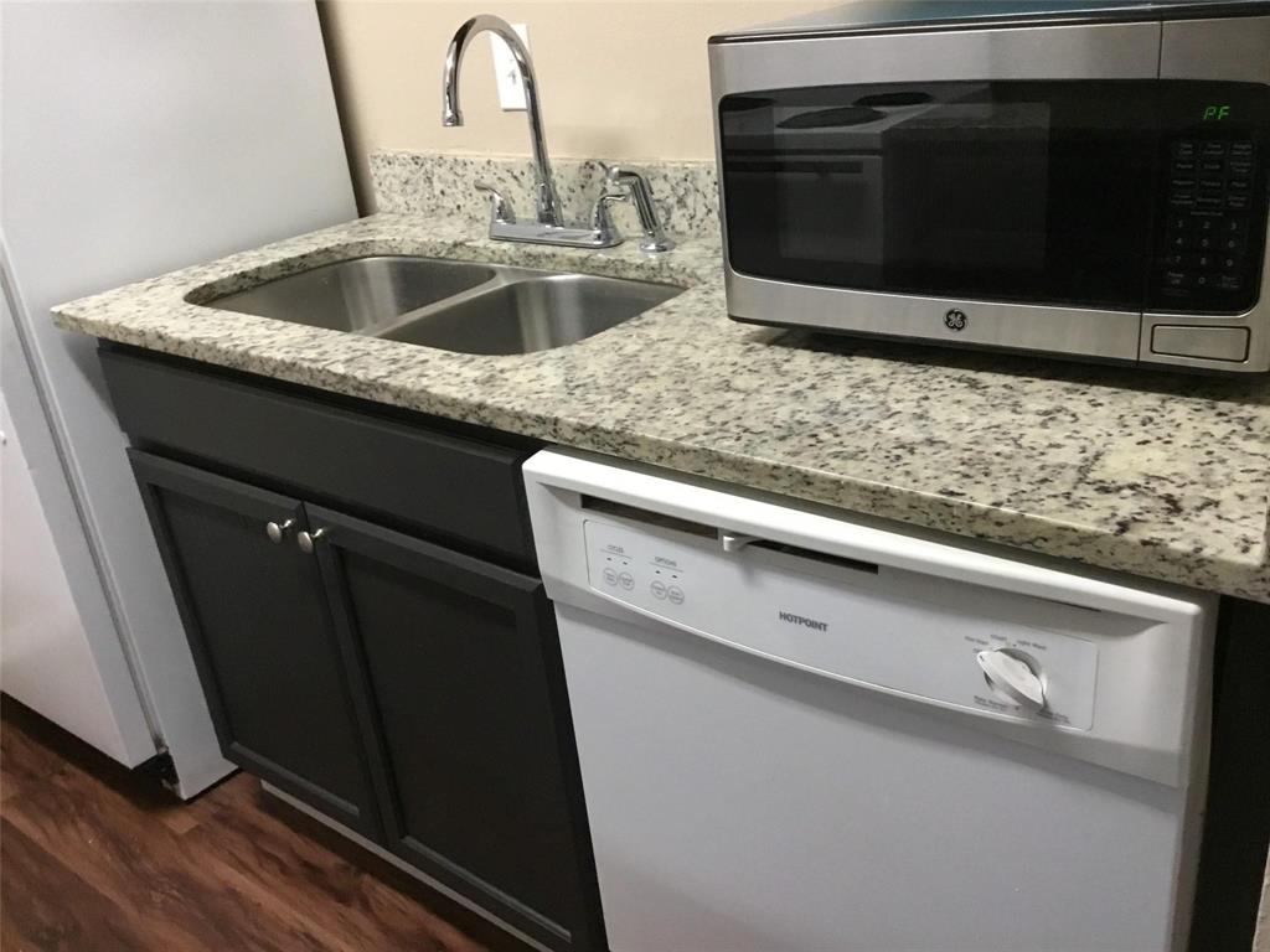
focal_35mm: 31
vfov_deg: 45.4
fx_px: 1137
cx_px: 635
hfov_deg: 58.4
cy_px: 476
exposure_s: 1/30
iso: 200
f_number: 2.4
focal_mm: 3.3
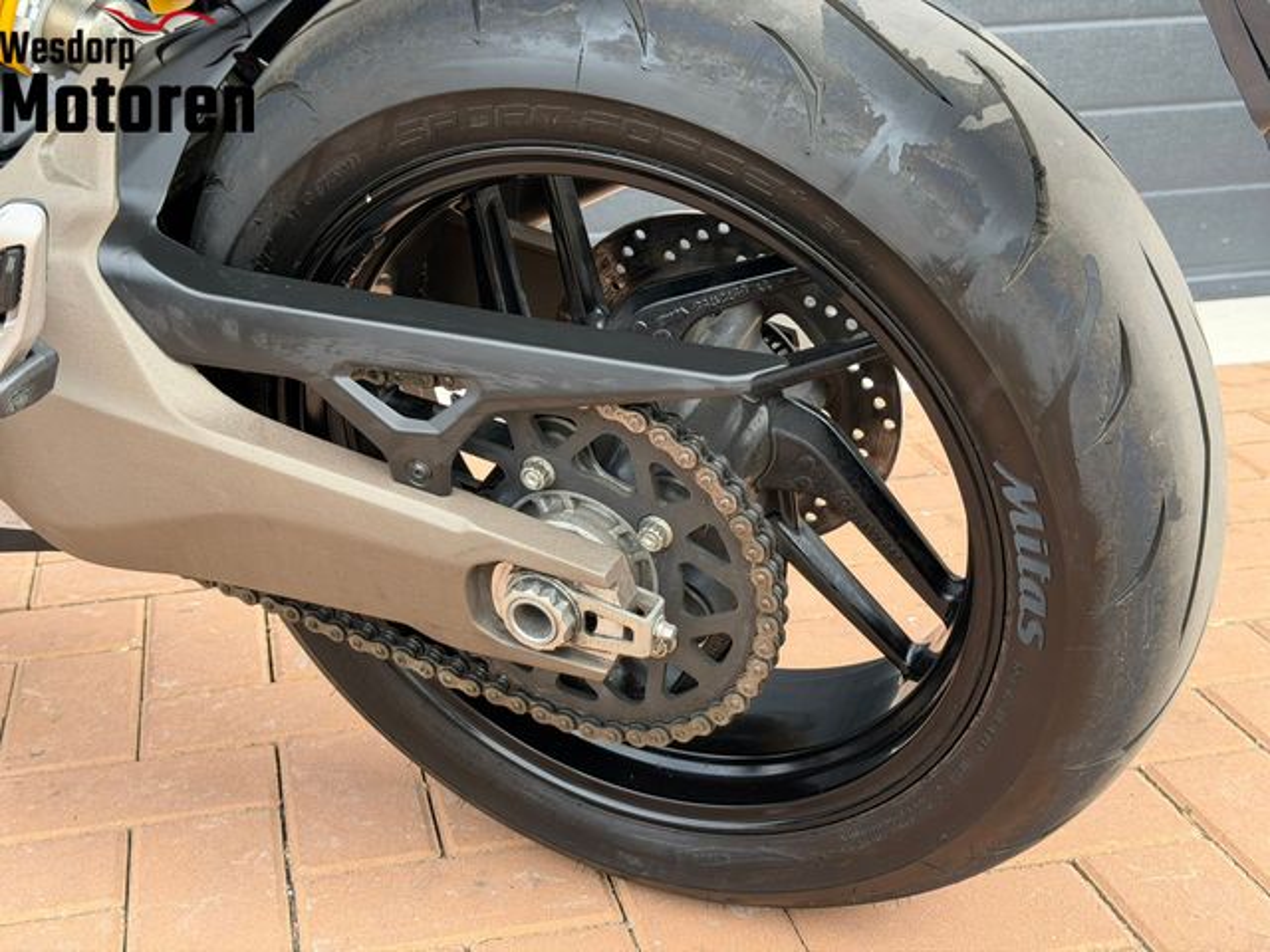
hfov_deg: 39.7
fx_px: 1761
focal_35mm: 48
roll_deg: +2.3
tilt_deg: -18.8
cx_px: 635
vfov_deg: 30.3
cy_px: 476
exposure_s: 1/615
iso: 100
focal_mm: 6.76
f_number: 1.78
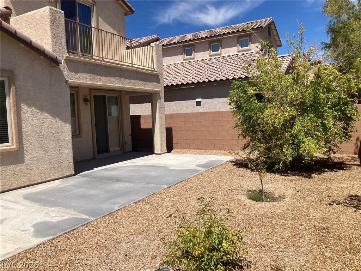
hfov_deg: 63.4
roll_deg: +2.5
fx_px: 292
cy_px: 136
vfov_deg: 49.7
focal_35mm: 28
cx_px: 180
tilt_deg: -4.2
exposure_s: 1/2667
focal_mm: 3.99
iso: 20
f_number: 1.8
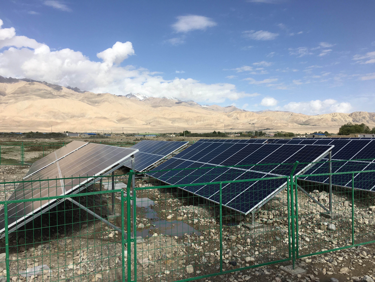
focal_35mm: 29
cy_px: 141
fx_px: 314
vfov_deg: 48.2
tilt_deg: -0.4
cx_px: 188
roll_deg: +1.2
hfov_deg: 61.7
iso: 25
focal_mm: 4.15
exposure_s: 1/2137
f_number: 2.2
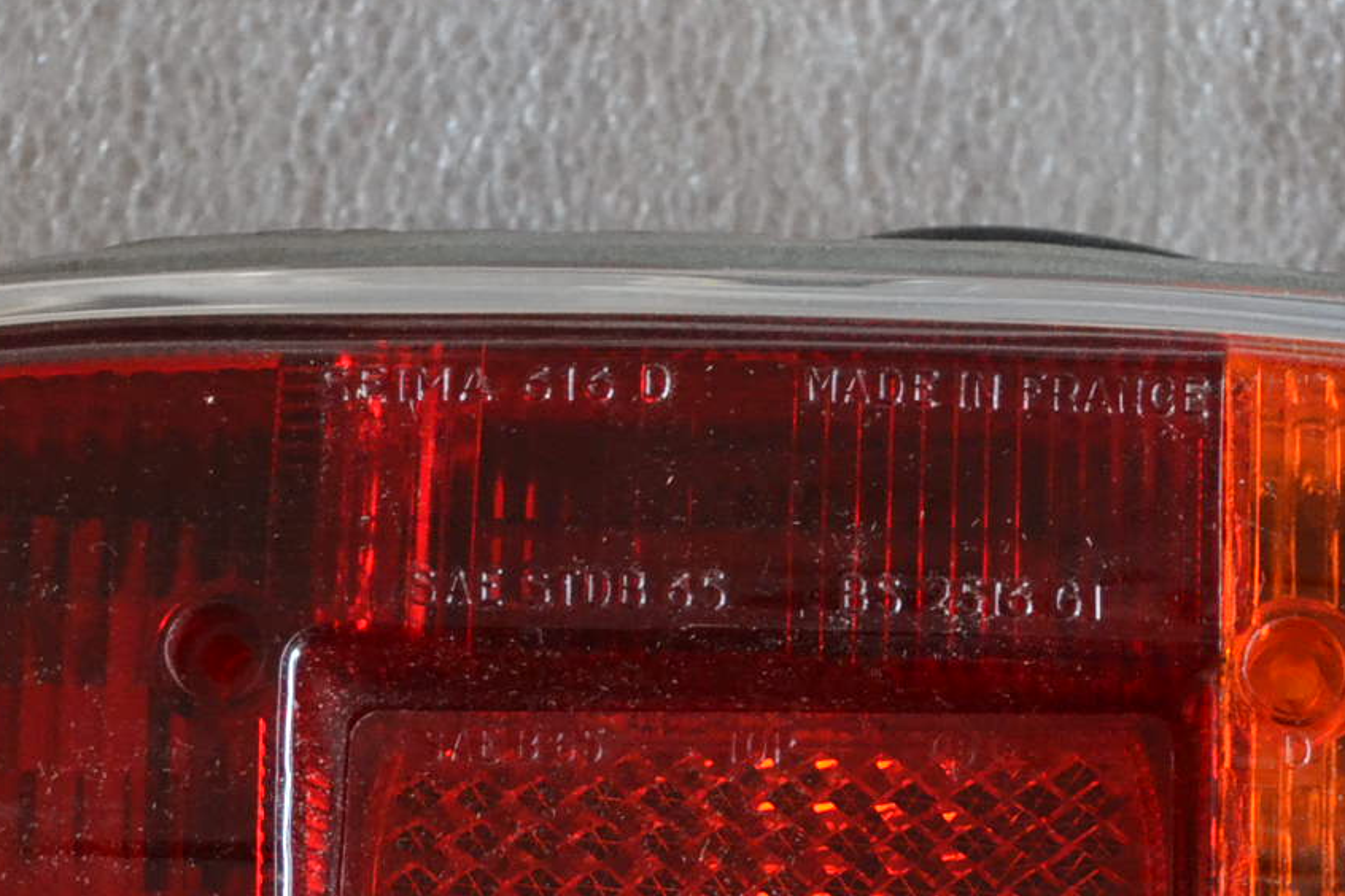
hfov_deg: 20.8
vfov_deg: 13.8
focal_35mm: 98
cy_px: 794
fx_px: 3661
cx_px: 844
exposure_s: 1/60
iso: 2500
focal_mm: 24
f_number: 4
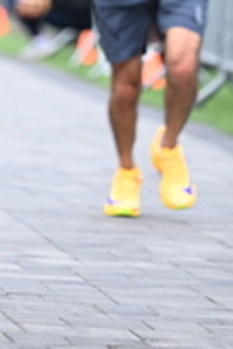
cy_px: -176
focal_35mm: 567
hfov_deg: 2.4
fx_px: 5504
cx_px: -16
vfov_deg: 3.6
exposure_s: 1/1600
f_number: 2.8
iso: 1000
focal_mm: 170
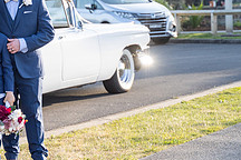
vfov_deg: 9.1
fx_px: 997
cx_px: -80
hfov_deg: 13.3
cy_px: -29
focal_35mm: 149
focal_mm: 53
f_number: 2.8
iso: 200
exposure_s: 1/1250
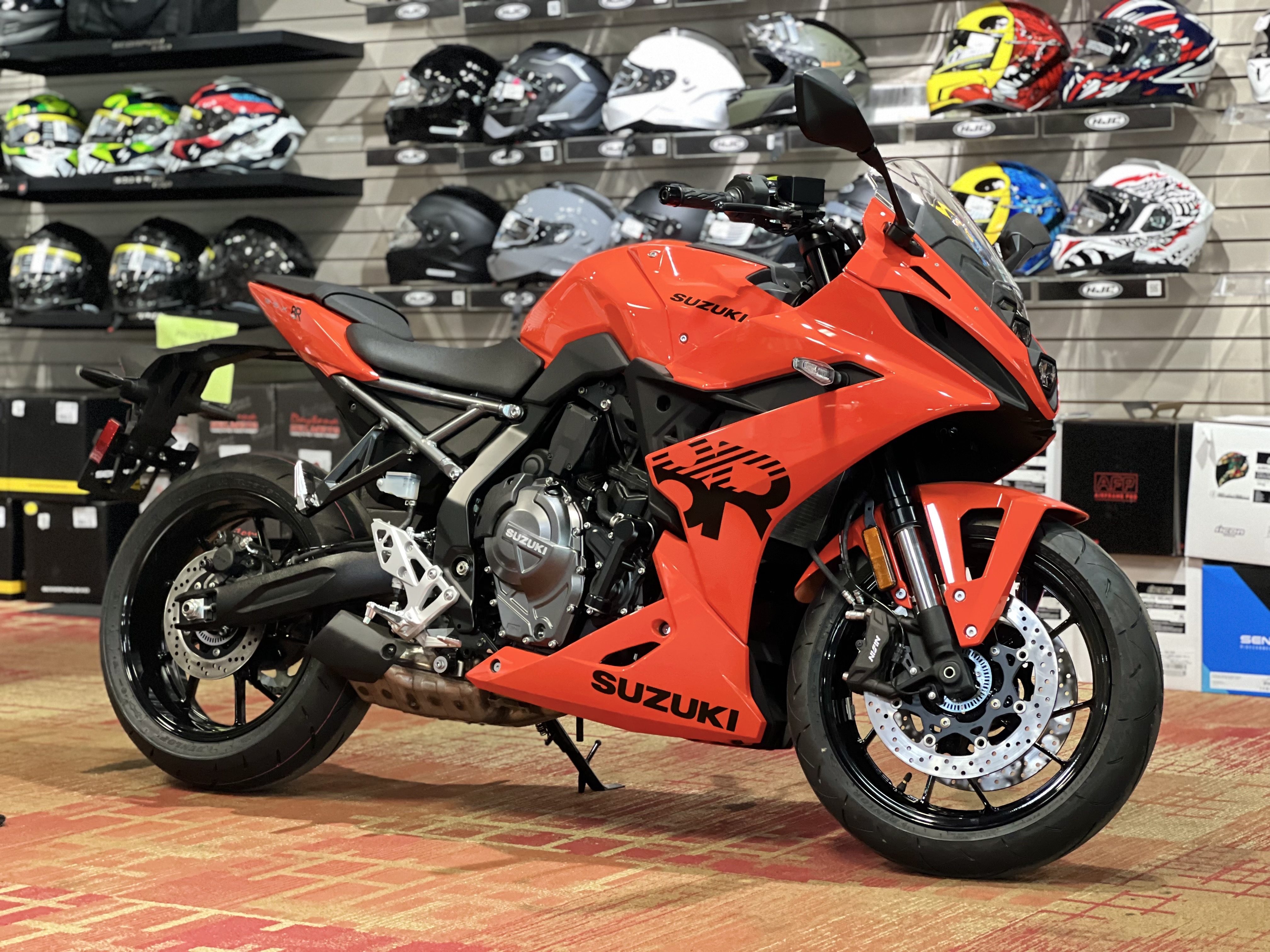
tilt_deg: -4.1
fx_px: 2825
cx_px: 635
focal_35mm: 77
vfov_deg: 19.1
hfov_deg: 25.3
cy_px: 476
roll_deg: +0.2
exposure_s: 1/17
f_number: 2.8
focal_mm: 9
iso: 400
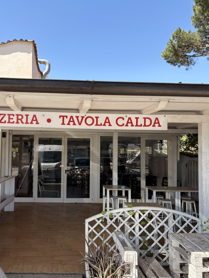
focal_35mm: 26
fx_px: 209
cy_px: 139
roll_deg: -0.4
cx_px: 104
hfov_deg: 53.1
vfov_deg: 67.3
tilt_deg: +4.2
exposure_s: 1/1287
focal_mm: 5.96
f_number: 1.6
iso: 50
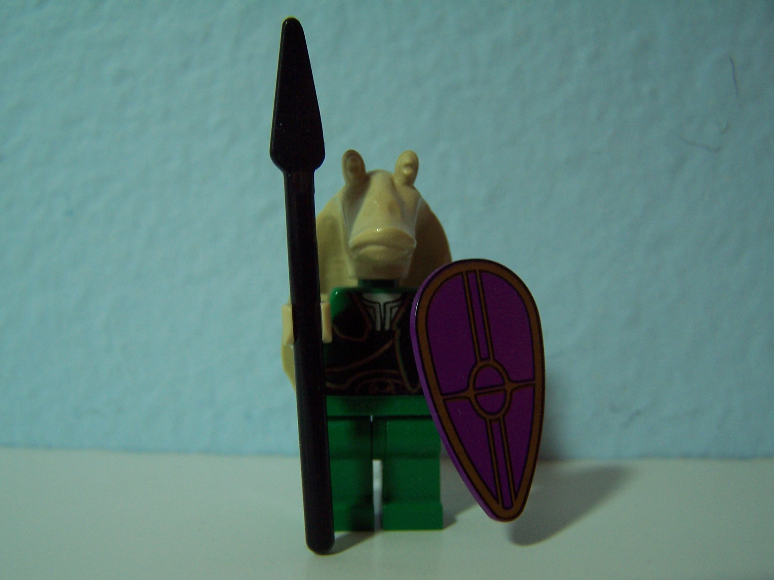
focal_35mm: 38
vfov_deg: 37.7
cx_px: 387
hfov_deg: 49.0
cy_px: 290
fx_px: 850
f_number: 2.8
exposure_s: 1/30
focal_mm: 6.3
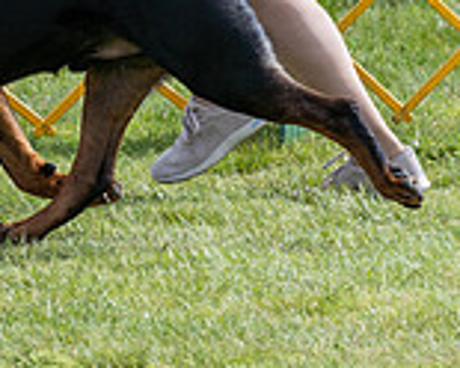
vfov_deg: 2.4
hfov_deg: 3.0
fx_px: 8699
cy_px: -279
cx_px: -116
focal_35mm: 639
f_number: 5.6
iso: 320
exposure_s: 1/1250
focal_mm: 138
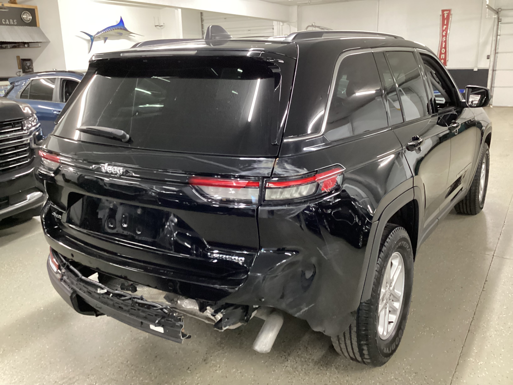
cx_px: 256
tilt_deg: -17.9
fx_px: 459
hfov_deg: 58.4
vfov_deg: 45.4
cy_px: 192
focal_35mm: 31
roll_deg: +0.6
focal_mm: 3.3
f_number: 2.4
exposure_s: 1/30
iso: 500
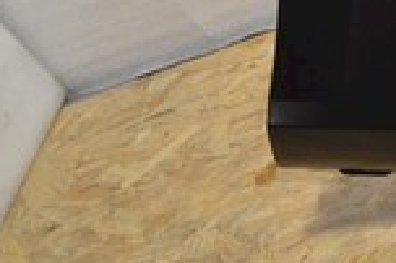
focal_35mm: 139
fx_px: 1527
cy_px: -254
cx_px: 828
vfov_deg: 9.3
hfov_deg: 12.7
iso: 800
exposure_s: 1/30
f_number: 4
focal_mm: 22
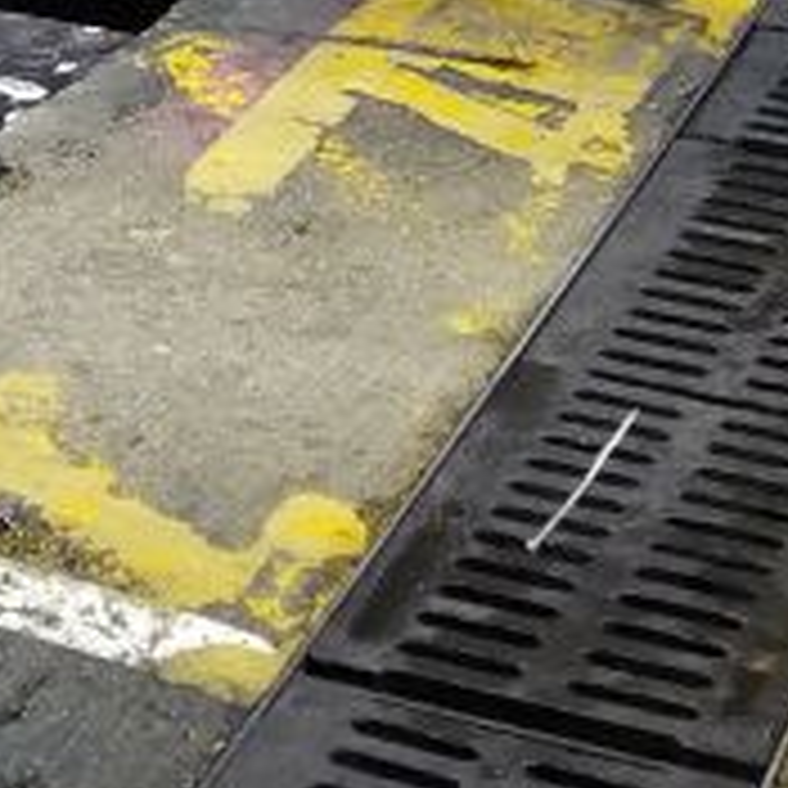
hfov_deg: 13.0
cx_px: -171
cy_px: -802
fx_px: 3374
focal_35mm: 131
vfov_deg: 11.9
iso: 200
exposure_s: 1/14
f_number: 1.7
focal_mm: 4.25
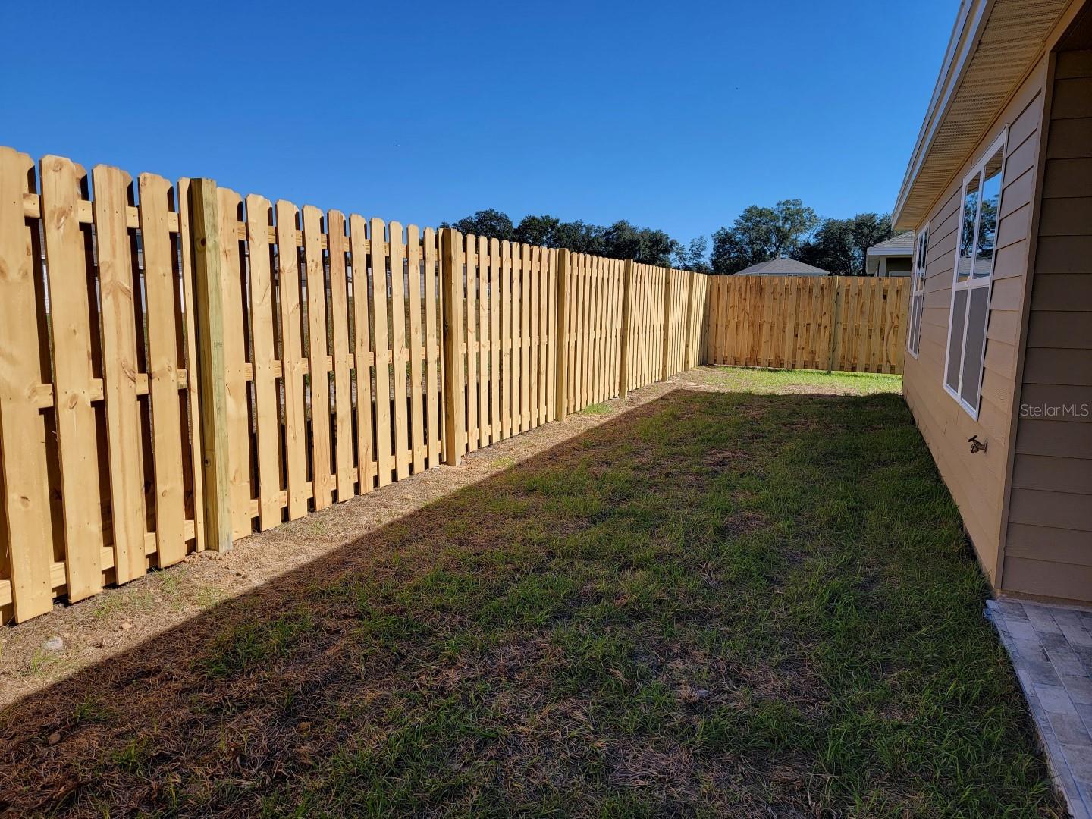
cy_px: 410
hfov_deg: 71.6
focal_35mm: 24
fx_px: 757
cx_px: 546
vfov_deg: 56.8
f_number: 1.8
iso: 16
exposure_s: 1/641
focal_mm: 6.7
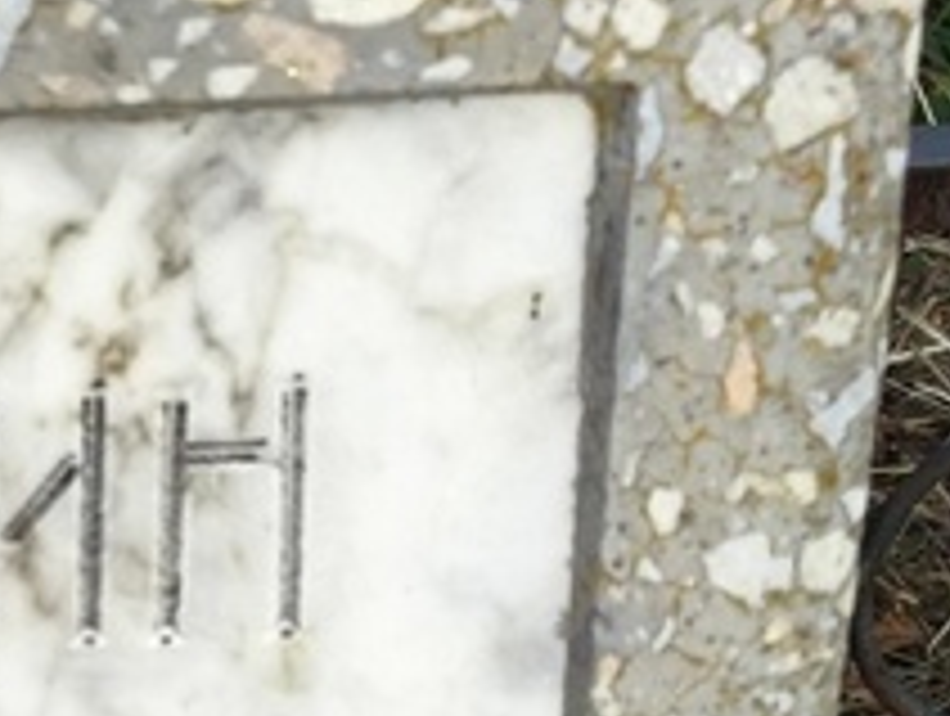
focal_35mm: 189
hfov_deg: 10.2
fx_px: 5196
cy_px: 1175
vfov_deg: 7.7
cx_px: -389
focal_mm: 4.71
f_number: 1.7
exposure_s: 1/233
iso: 50
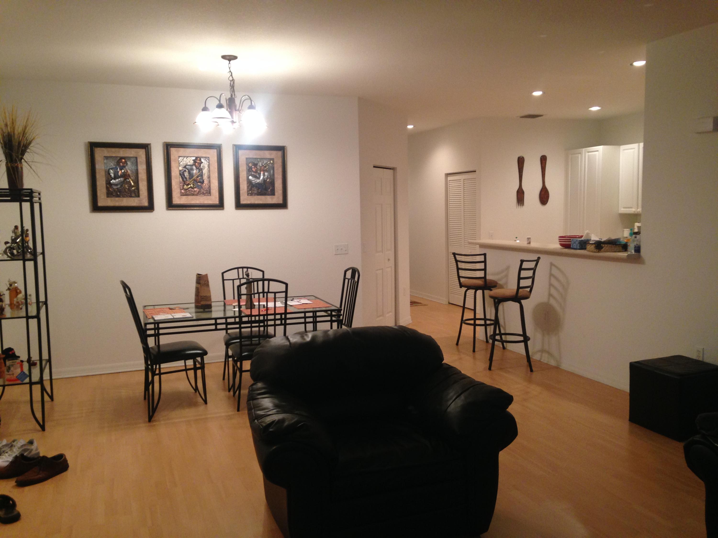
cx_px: 359
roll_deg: +1.7
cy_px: 269
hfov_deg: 55.4
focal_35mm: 33
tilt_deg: -4.4
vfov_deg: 42.9
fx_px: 684
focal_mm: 4.12
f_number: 2.4
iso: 125
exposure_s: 1/20
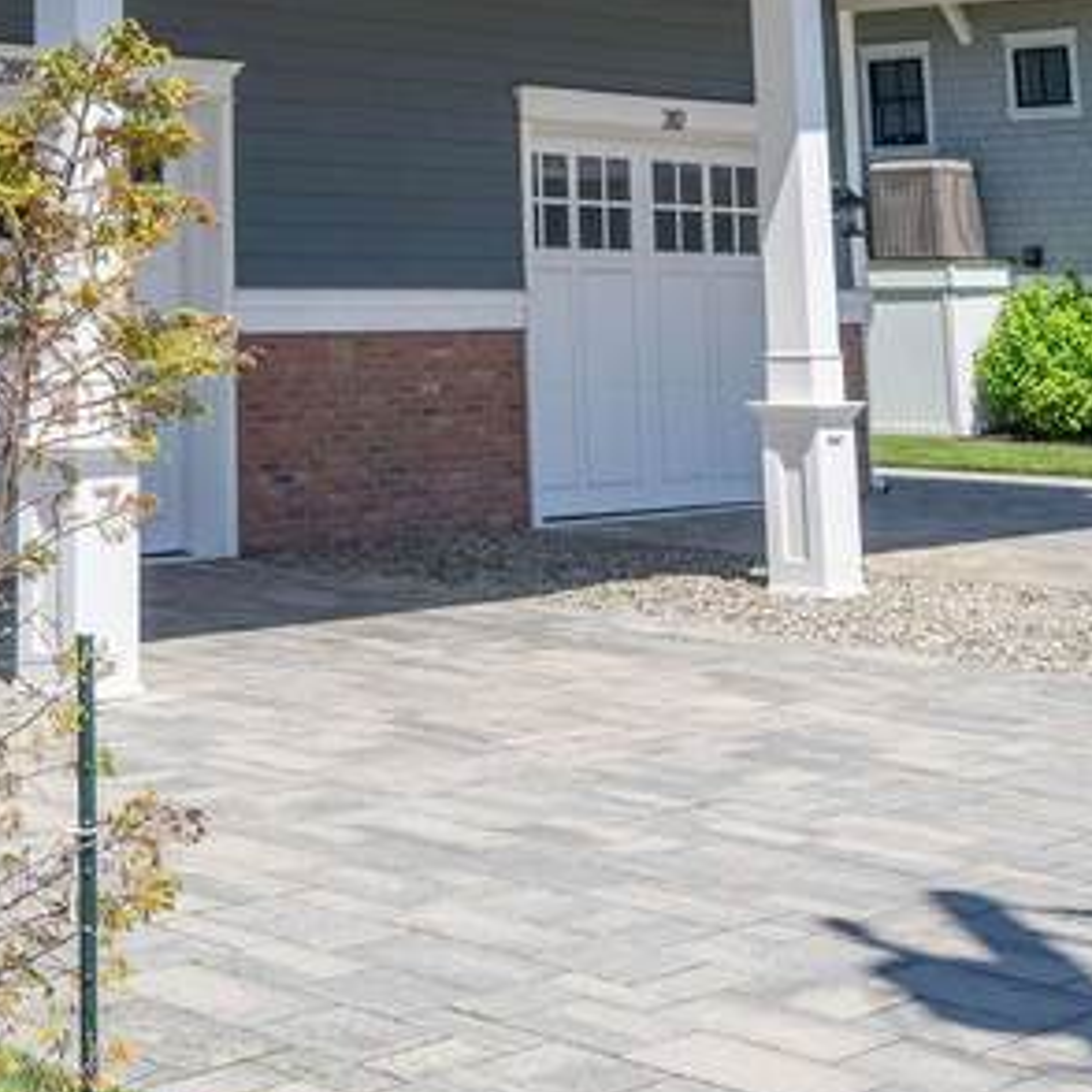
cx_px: 97
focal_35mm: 74
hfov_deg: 22.7
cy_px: -299
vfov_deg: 21.3
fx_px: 2641
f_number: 8
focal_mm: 20
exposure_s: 1/320
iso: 100
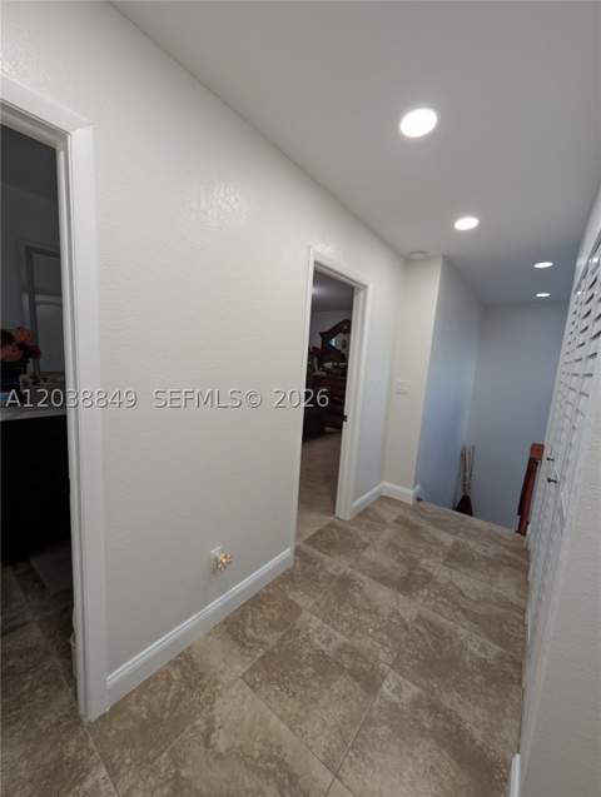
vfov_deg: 110.4
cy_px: 398
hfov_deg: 94.7
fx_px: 277
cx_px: 300
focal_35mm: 12
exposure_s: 1/120
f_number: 1.7
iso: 160
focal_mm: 2.02
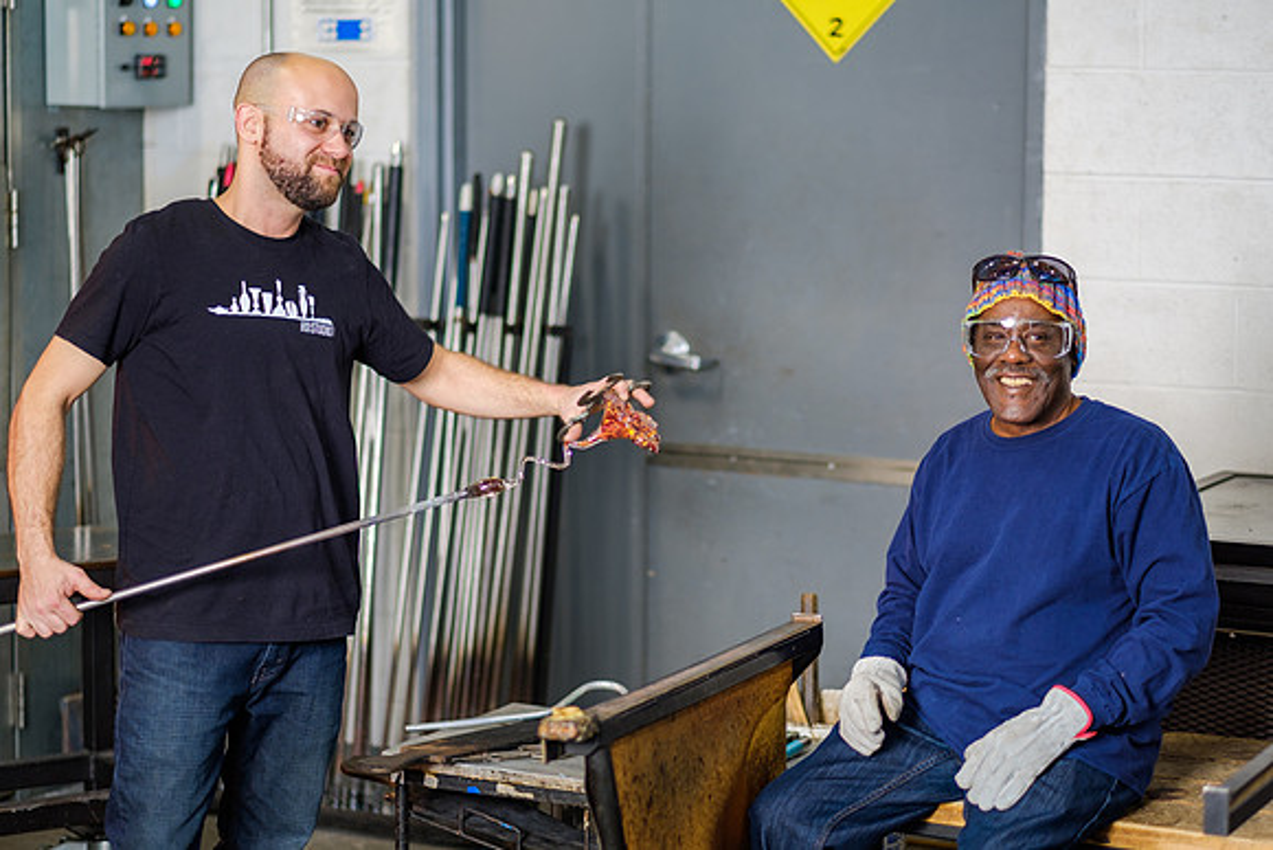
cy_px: 415
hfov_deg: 23.6
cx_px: 652
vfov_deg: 15.9
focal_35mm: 86
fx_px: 3042
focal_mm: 56
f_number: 1.2
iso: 200
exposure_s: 1/125
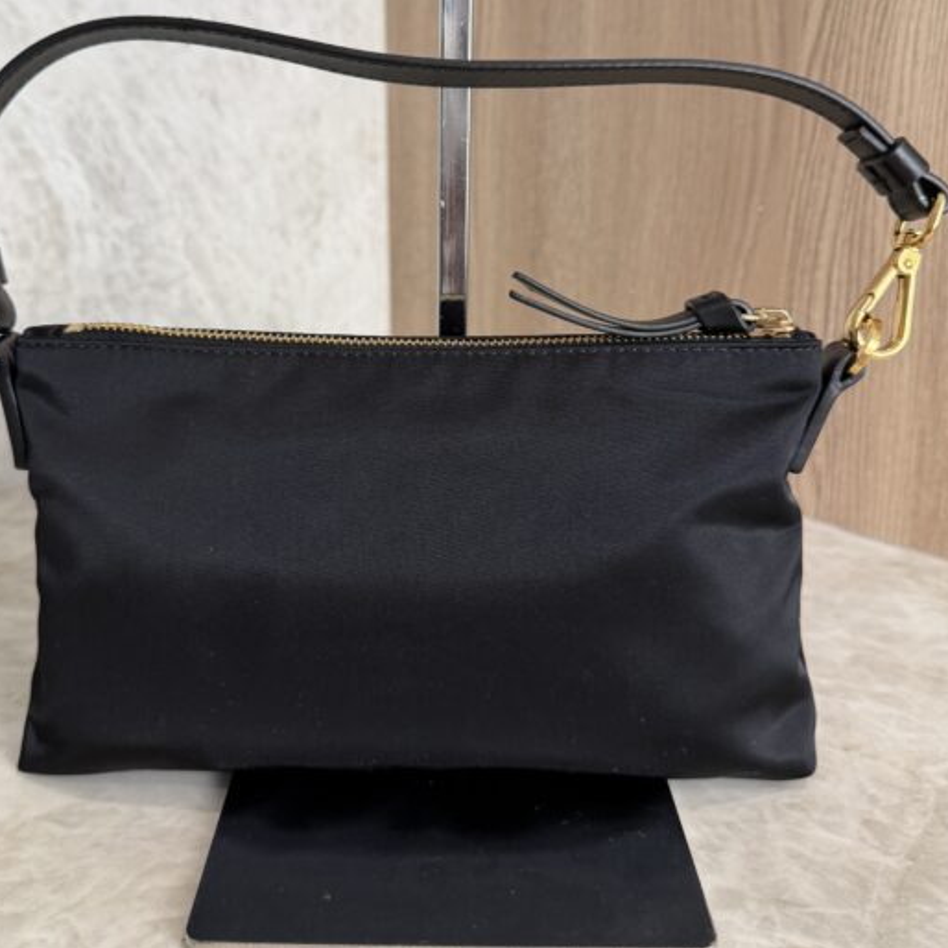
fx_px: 1022
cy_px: 367
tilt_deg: -14.6
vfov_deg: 49.4
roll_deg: +0.0
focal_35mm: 33
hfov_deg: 49.7
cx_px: 424
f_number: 1.78
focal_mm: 6.76
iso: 160
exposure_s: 1/120
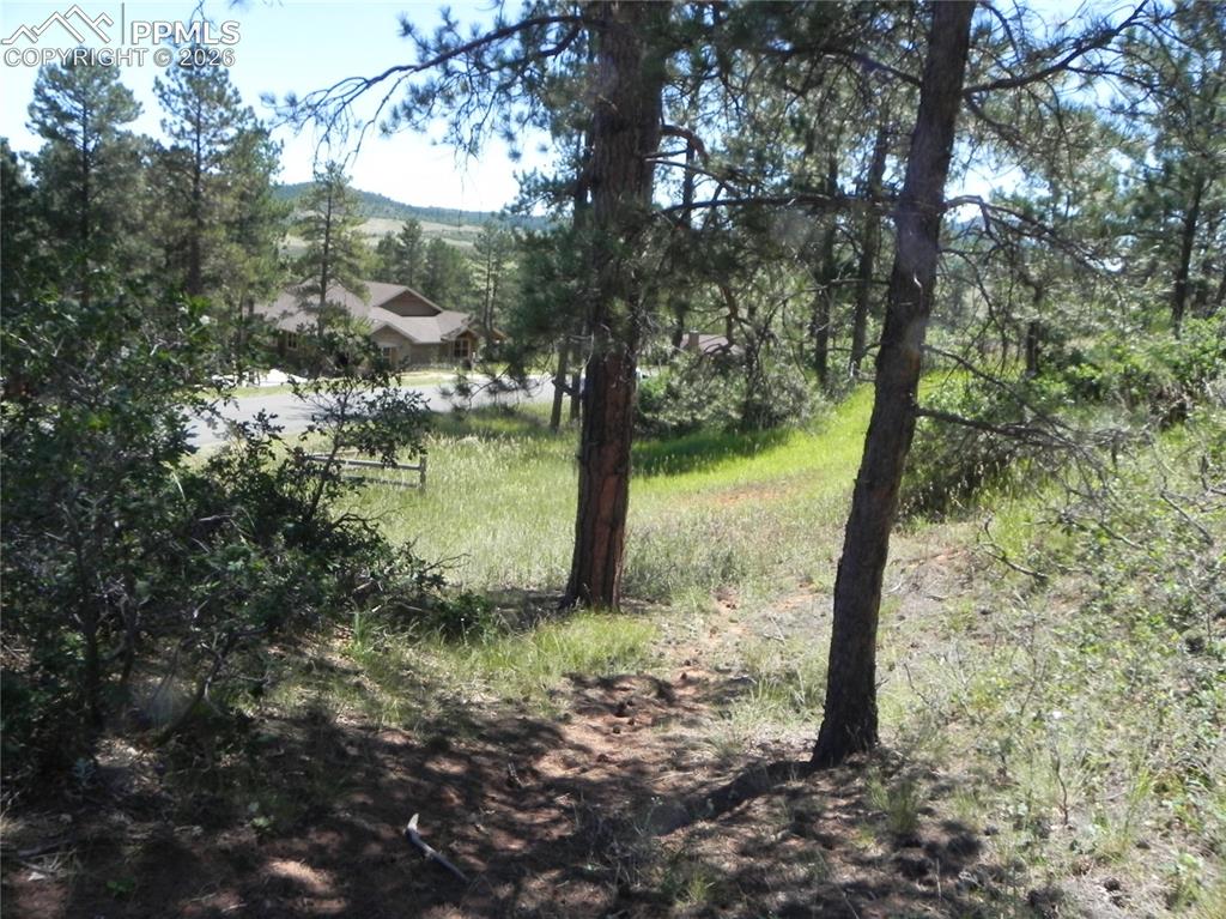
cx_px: 613
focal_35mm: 26
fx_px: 920
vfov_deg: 53.0
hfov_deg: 67.3
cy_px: 460
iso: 160
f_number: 5.6
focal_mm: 4.6
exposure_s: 1/270
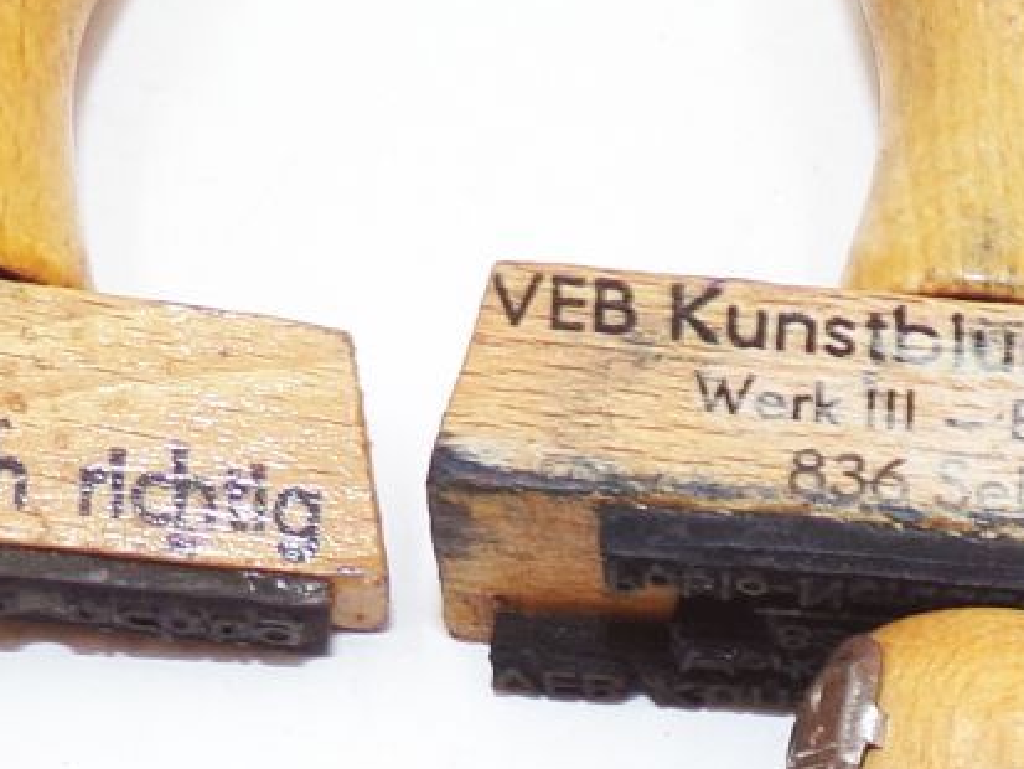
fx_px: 3166
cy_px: 1543
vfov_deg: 12.2
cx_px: 956
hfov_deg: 18.0
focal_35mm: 107
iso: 80
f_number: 4.4
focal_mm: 4.3
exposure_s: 1/34
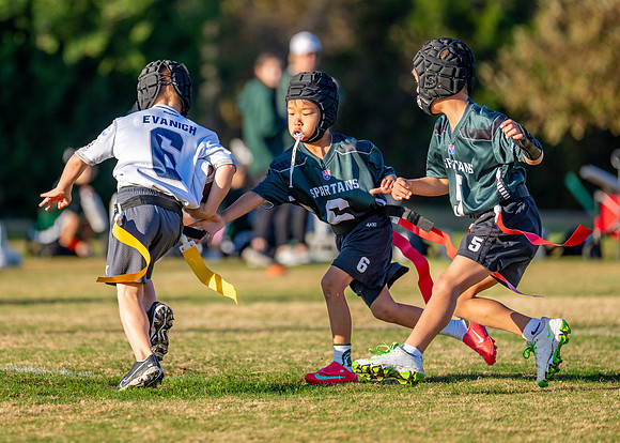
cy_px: 158
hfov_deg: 7.3
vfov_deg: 5.2
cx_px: 186
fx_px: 4865
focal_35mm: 276
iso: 200
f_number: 2.8
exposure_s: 1/2500
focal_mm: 200
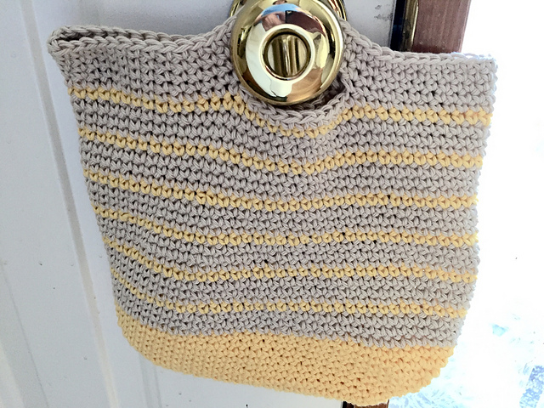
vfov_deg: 48.2
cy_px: 204
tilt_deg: -30.7
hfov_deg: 61.7
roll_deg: -2.3
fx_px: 456
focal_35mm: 29
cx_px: 272
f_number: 2.2
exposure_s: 1/30
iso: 200
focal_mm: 4.15
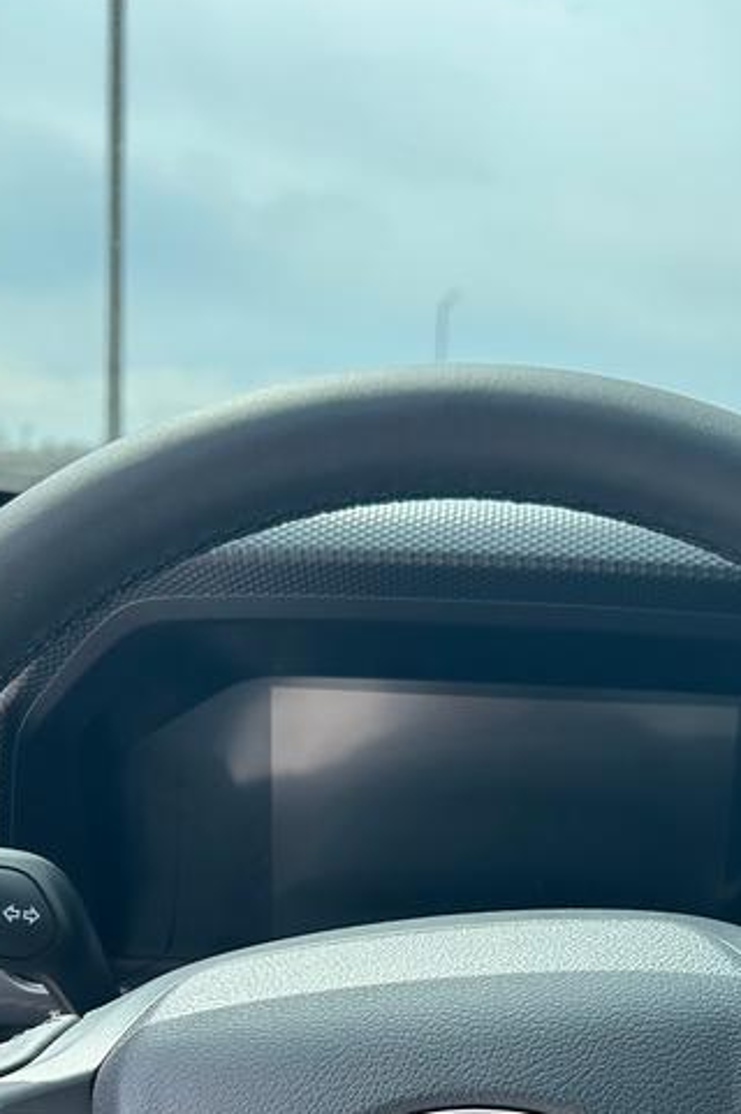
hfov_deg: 24.9
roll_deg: -4.4
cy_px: 1010
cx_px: 509
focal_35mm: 54
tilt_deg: -16.6
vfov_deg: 34.7
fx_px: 1670
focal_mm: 5.7
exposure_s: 1/1112
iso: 50
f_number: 1.5
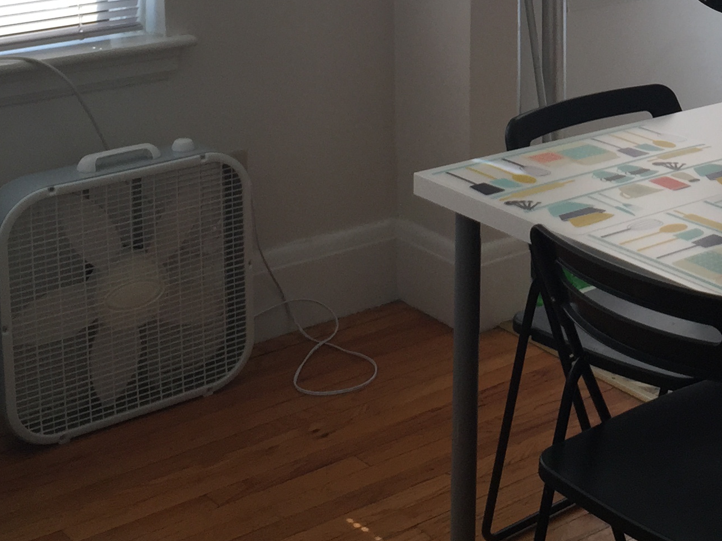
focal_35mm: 73
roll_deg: -1.1
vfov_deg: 19.5
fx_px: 1522
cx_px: 661
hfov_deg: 25.8
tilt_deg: -10.4
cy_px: -24
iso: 32
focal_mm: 4.15
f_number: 2.2
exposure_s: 1/120
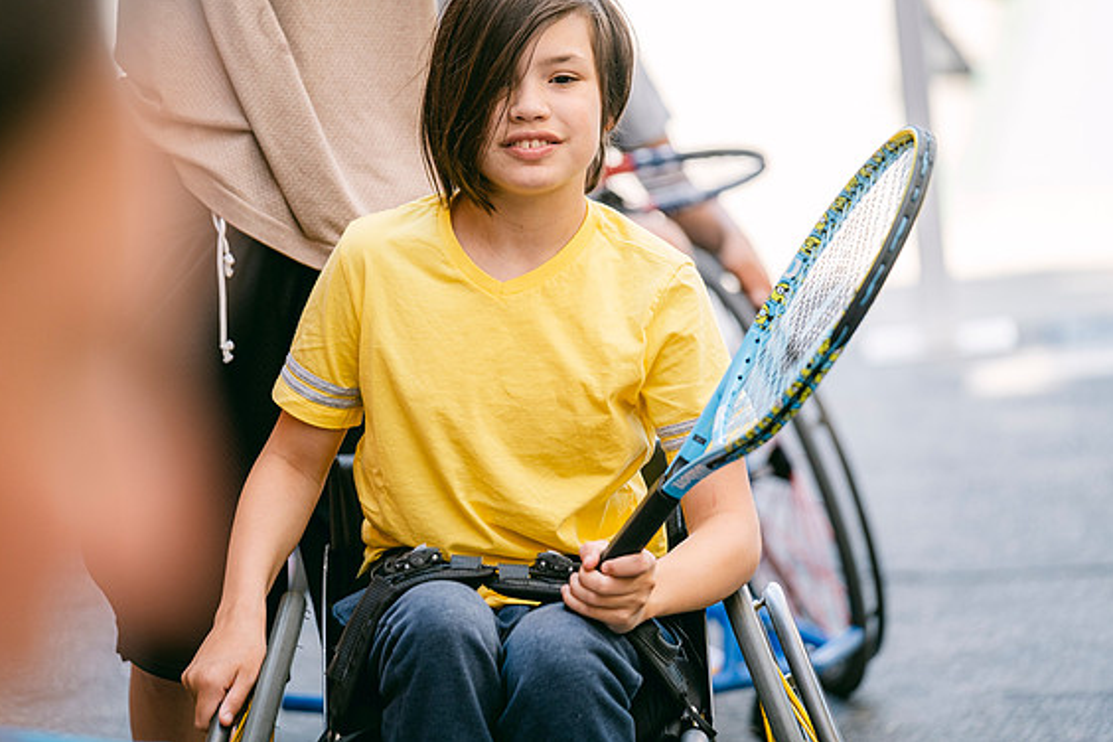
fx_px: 6677
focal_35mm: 216
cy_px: 362
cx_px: 558
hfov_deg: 9.5
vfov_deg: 6.4
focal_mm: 140
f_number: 2.8
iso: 160
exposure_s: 1/280
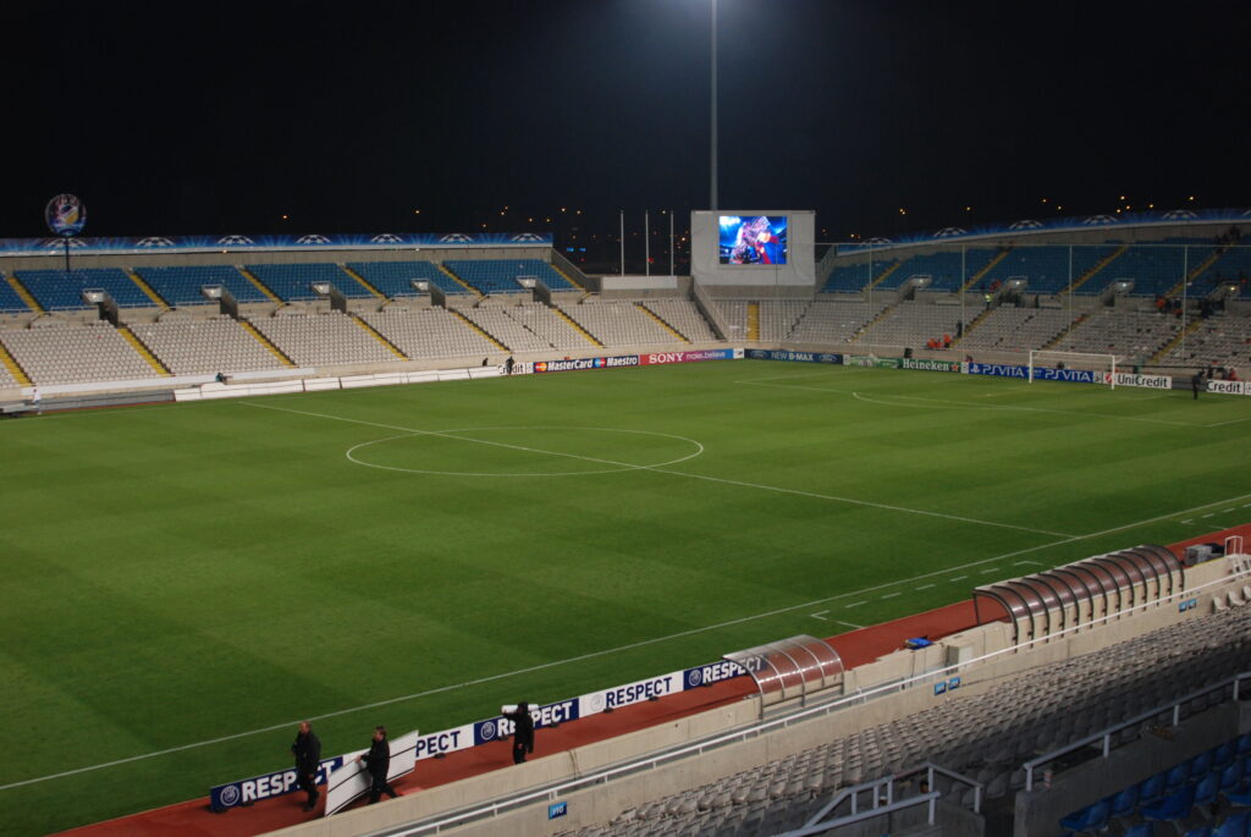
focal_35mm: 42
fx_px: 1461
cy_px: 418
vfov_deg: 32.0
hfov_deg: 46.4
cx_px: 626
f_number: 5.6
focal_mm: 28
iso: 400
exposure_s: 1/60
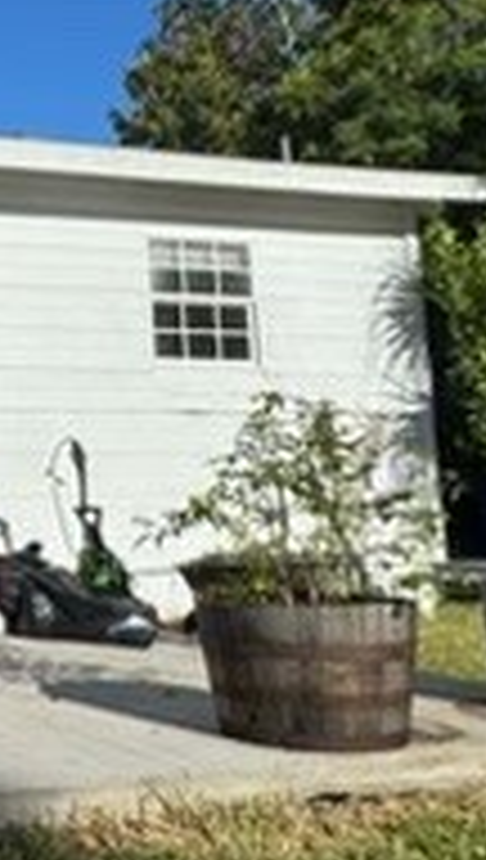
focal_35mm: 51
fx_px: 1164
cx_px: -261
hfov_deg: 20.1
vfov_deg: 40.5
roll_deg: +0.3
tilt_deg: +6.8
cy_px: 374
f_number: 2.2
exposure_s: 1/3906
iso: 40
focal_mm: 2.22
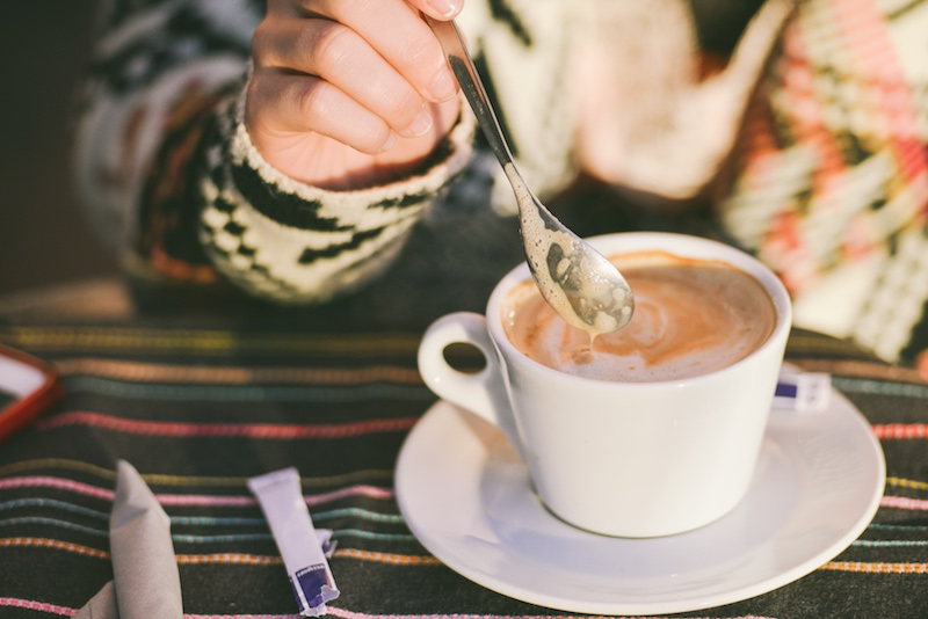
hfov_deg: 10.3
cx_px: 464
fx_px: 5157
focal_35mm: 200
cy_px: 310
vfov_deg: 6.9
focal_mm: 200
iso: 320
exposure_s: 1/2000
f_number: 2.8
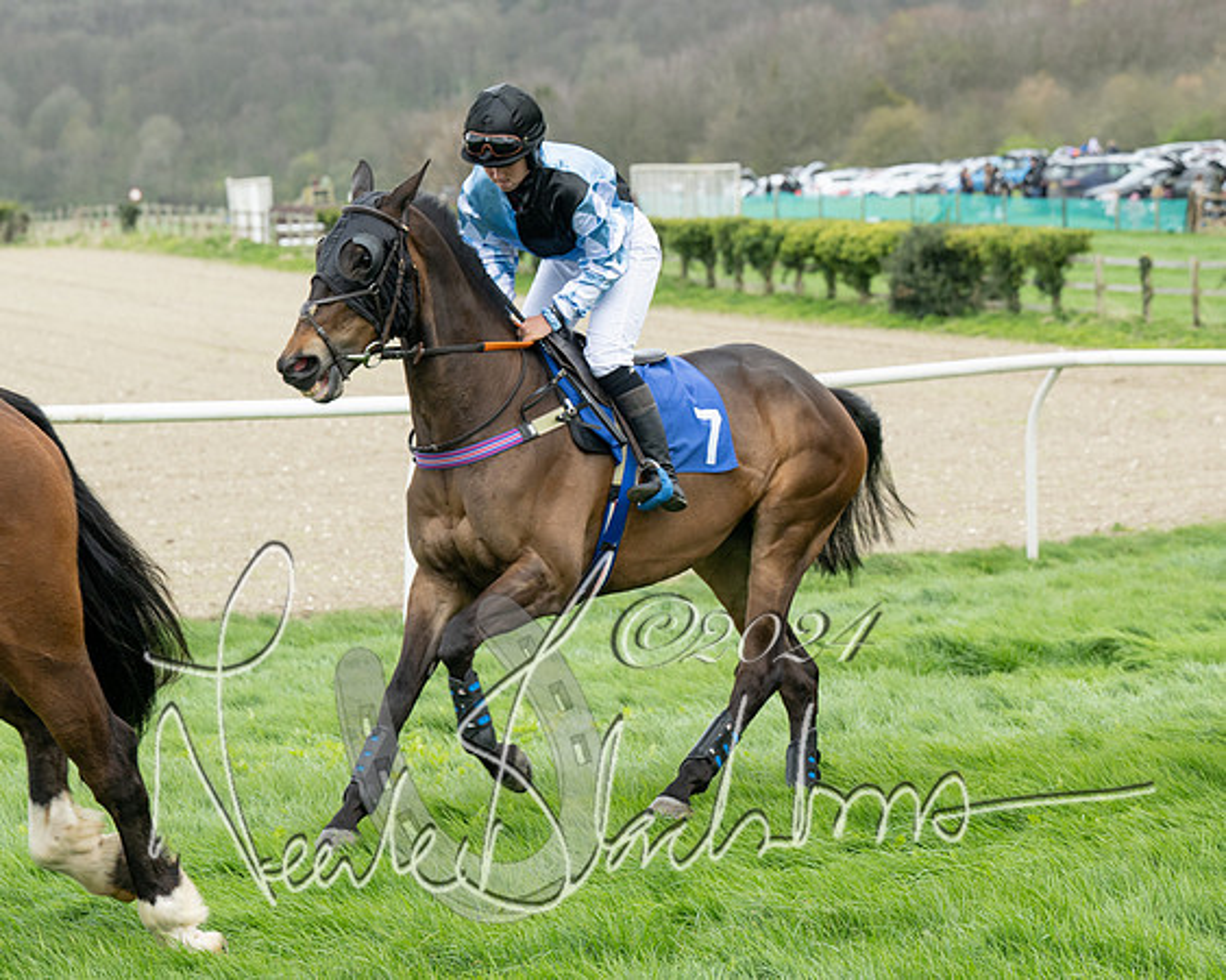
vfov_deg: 11.4
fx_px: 4900
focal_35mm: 135
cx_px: 567
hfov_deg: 14.3
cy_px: 602
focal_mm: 92
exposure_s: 1/800
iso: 400
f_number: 5
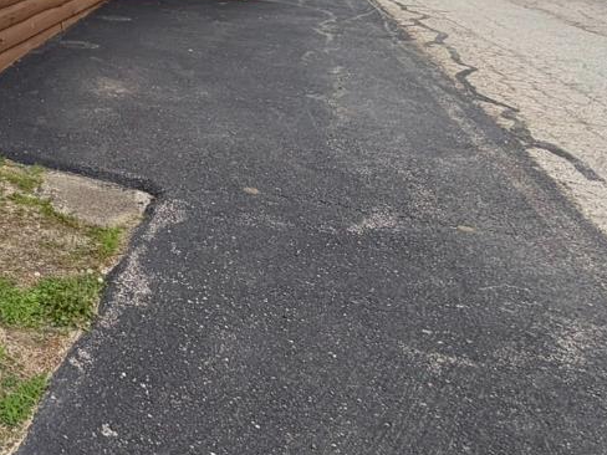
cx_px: -203
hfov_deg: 32.0
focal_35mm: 43
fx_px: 754
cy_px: -88
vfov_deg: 29.1
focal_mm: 2.22
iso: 25
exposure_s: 1/770
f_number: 2.2
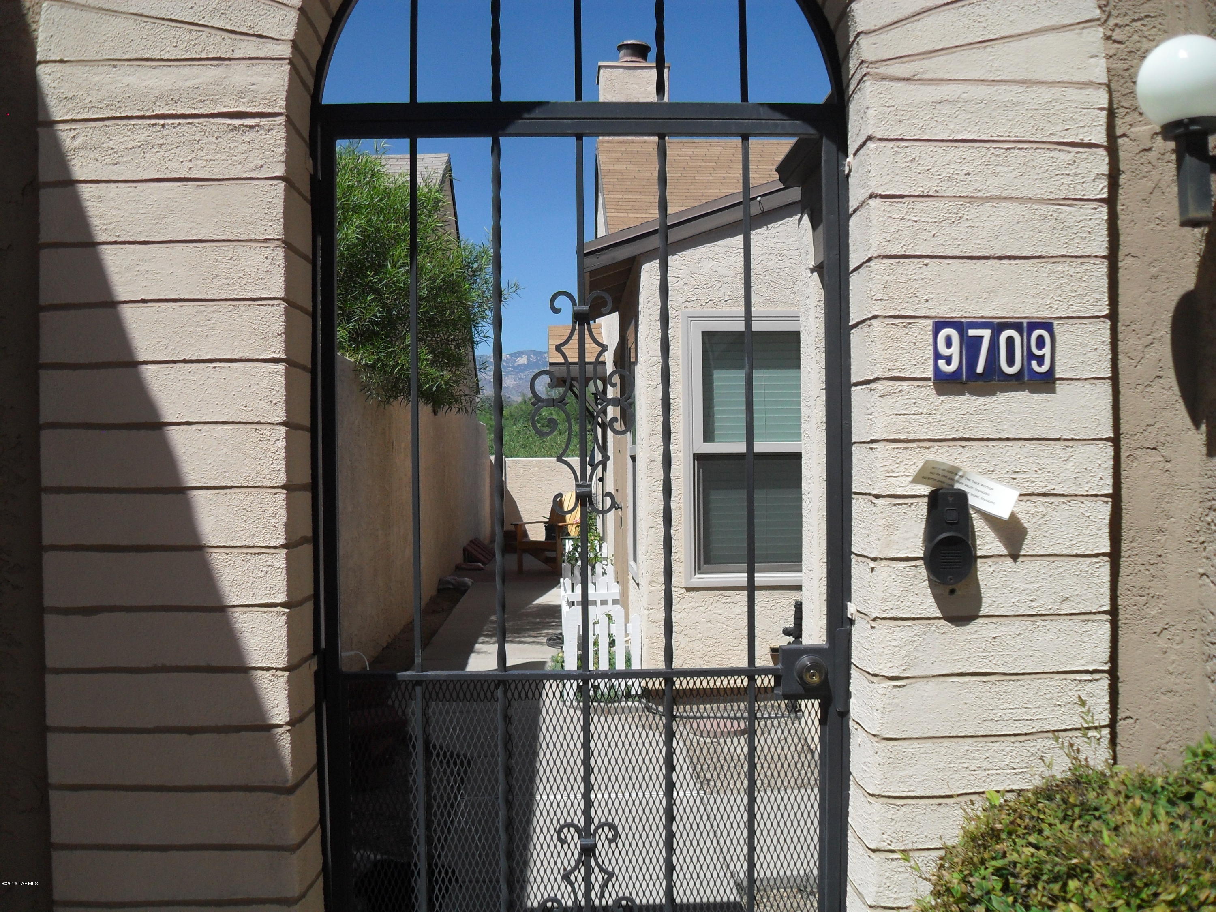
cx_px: 608
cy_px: 456
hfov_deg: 52.6
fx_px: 1229
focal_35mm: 35
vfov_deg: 40.7
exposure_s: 1/250
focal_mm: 6.2
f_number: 8.9
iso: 100
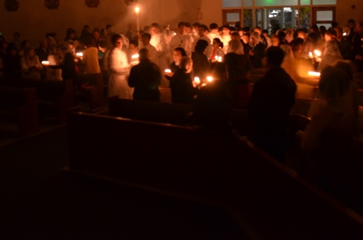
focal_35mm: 40
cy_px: 69
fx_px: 402
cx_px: 139
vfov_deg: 32.8
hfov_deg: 48.1
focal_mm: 18
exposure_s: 1/3
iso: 1600
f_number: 3.5
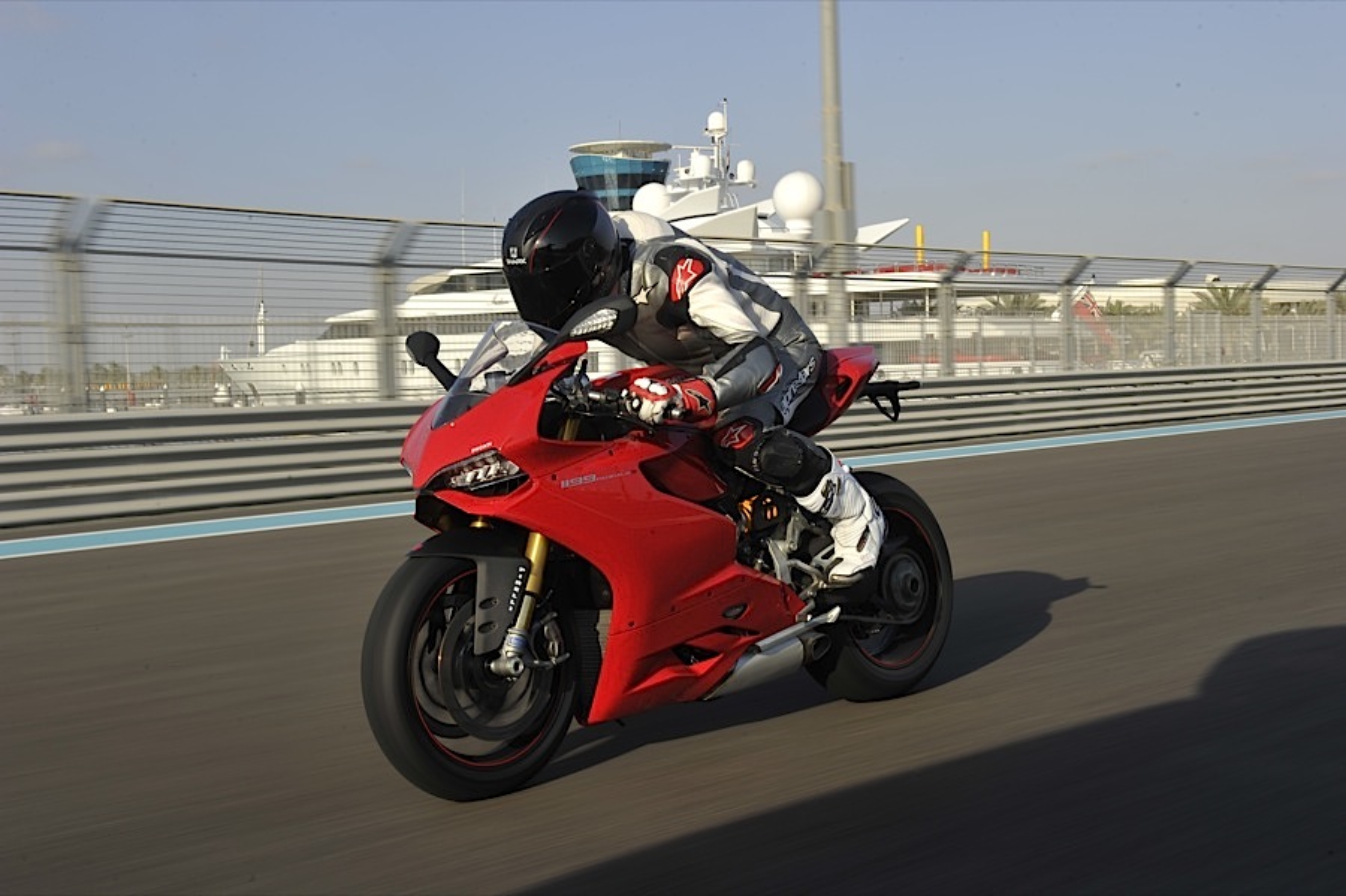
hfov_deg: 41.1
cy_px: 448
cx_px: 673
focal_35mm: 48
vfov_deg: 28.0
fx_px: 1794
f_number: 14
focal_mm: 48
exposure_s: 1/80
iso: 100
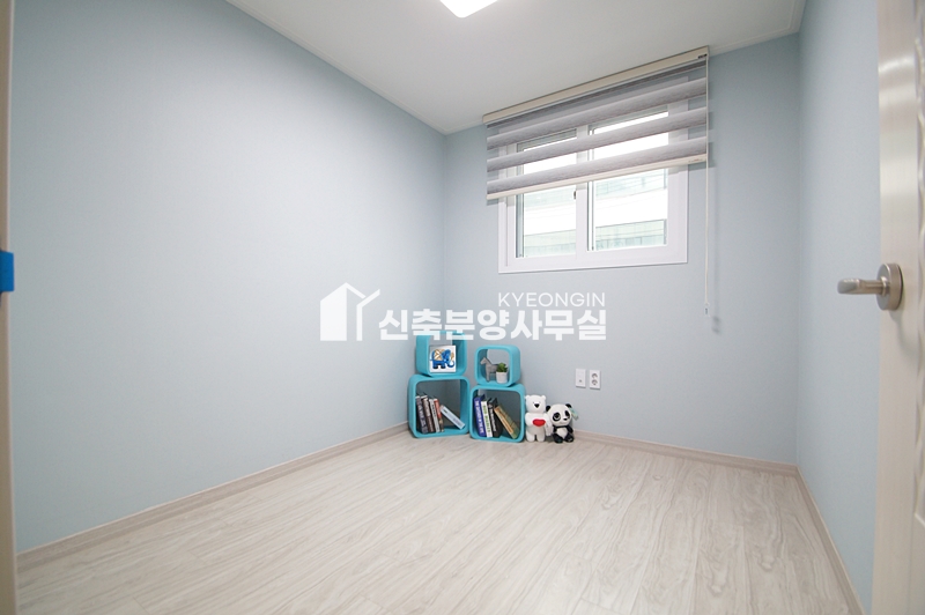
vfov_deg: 77.2
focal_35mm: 15
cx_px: 462
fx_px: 385
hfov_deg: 100.4
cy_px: 308
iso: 800
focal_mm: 10
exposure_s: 1/60
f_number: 4
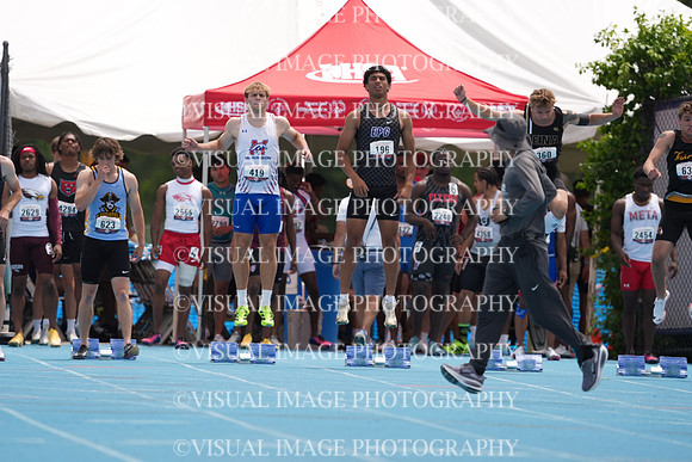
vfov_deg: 2.5
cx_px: 346
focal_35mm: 553
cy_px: 231
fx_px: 10632
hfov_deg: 3.7
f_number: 6.3
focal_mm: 553
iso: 500
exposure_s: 1/2000
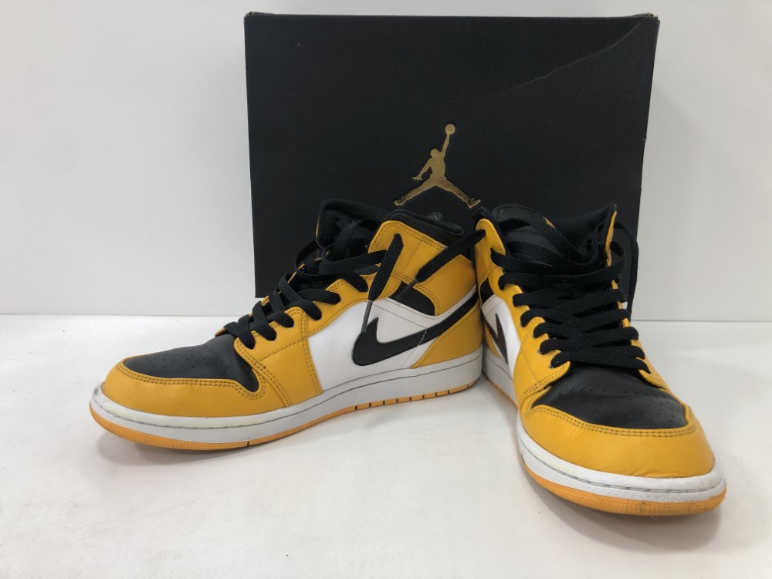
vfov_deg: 49.7
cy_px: 290
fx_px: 624
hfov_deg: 63.4
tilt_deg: -10.6
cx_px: 386
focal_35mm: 28
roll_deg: -0.6
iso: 32
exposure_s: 1/50
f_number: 1.8
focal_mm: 4
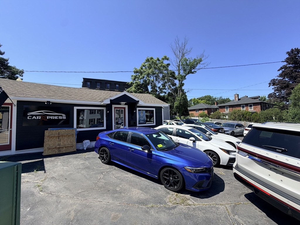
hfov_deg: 102.1
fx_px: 121
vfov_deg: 85.7
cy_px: 112
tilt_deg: +2.8
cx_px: 150
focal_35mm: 14
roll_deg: +2.1
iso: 32
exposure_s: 1/770
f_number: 2.2
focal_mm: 2.22
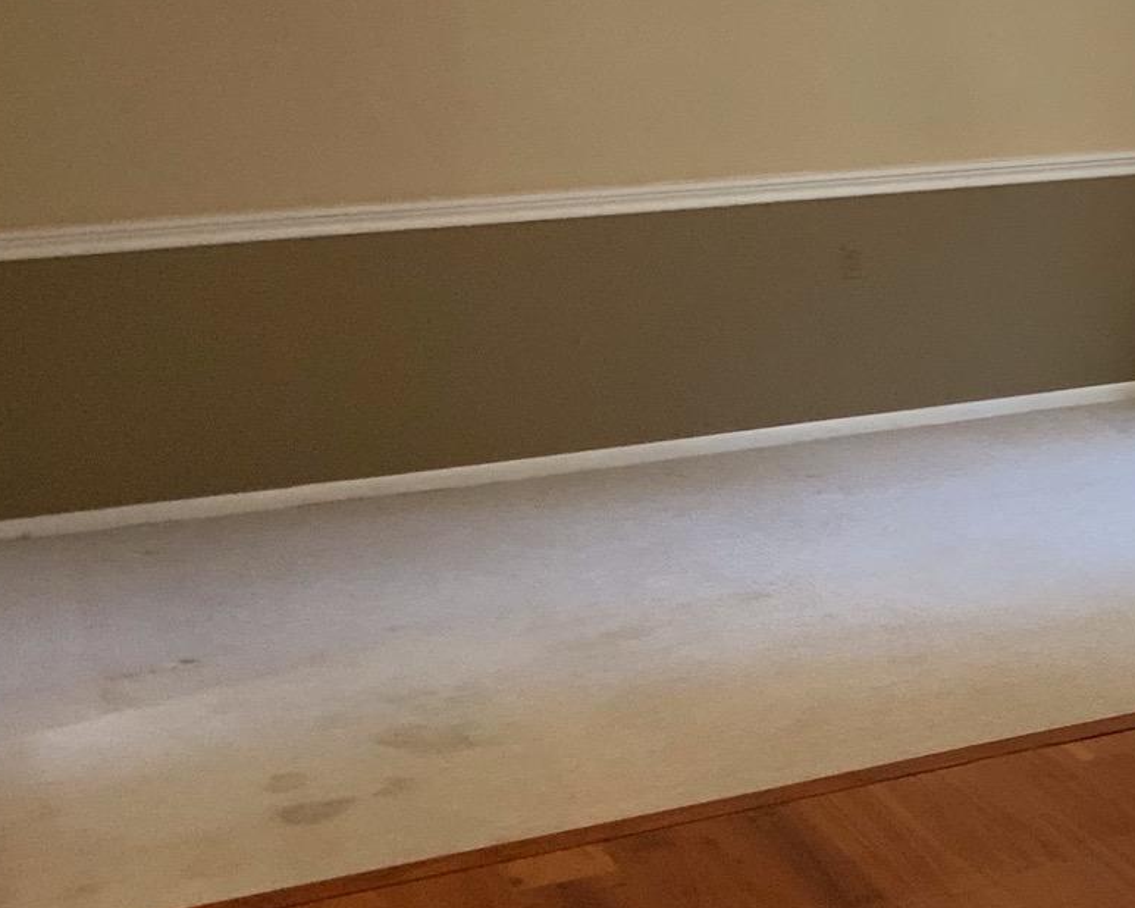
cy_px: 241
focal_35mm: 75
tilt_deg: -7.4
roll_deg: +2.7
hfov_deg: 23.1
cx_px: 1390
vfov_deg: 20.3
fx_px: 2519
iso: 160
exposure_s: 1/60
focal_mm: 3
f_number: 1.8
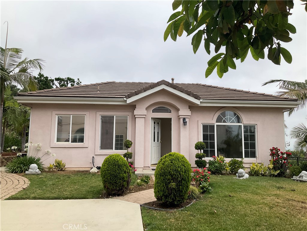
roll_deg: +0.3
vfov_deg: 48.2
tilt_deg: +5.5
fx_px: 257
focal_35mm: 29
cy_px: 116
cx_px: 154
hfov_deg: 61.7
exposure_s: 1/1377
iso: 16
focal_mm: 3
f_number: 1.8
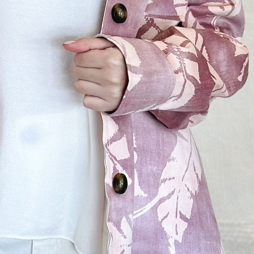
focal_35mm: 167
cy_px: -6
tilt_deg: -7.2
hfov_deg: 10.4
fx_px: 1386
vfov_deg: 10.4
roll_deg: -0.9
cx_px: 2
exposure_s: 1/159
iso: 64
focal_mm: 6.86
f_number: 1.78
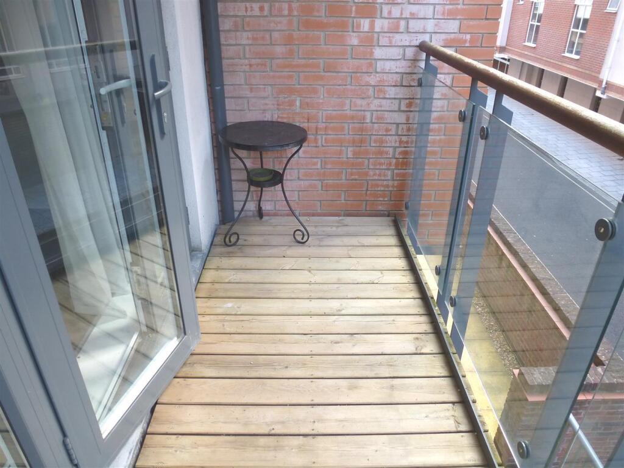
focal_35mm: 25
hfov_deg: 69.4
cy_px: 234
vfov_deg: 54.9
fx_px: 451
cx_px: 312
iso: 200
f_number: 3.3
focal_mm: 4.3
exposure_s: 1/60
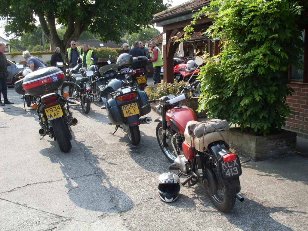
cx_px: 154
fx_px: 338
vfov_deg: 37.7
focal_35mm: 38
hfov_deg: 49.0
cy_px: 116
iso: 80
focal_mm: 6.3
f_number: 8.4
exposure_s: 1/90
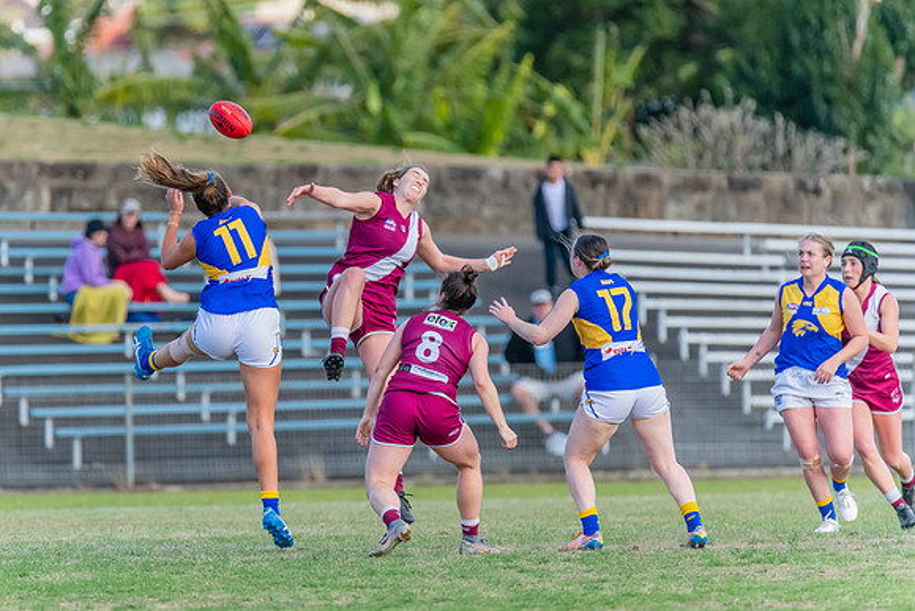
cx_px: 371
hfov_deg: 2.9
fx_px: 18161
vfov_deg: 1.9
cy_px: 247
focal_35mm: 714
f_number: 6.3
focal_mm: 600
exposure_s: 1/1600
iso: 1800
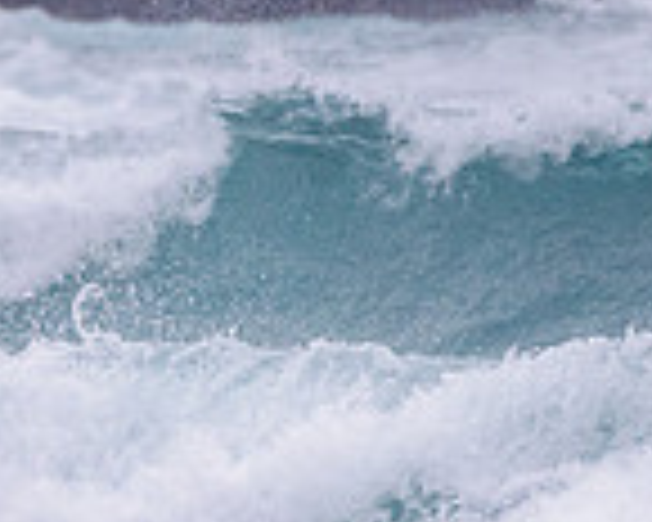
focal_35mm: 2308
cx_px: -169
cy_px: 445
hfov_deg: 0.8
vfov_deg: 0.7
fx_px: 44537
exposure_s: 1/2000
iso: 1600
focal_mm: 500
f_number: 5.6
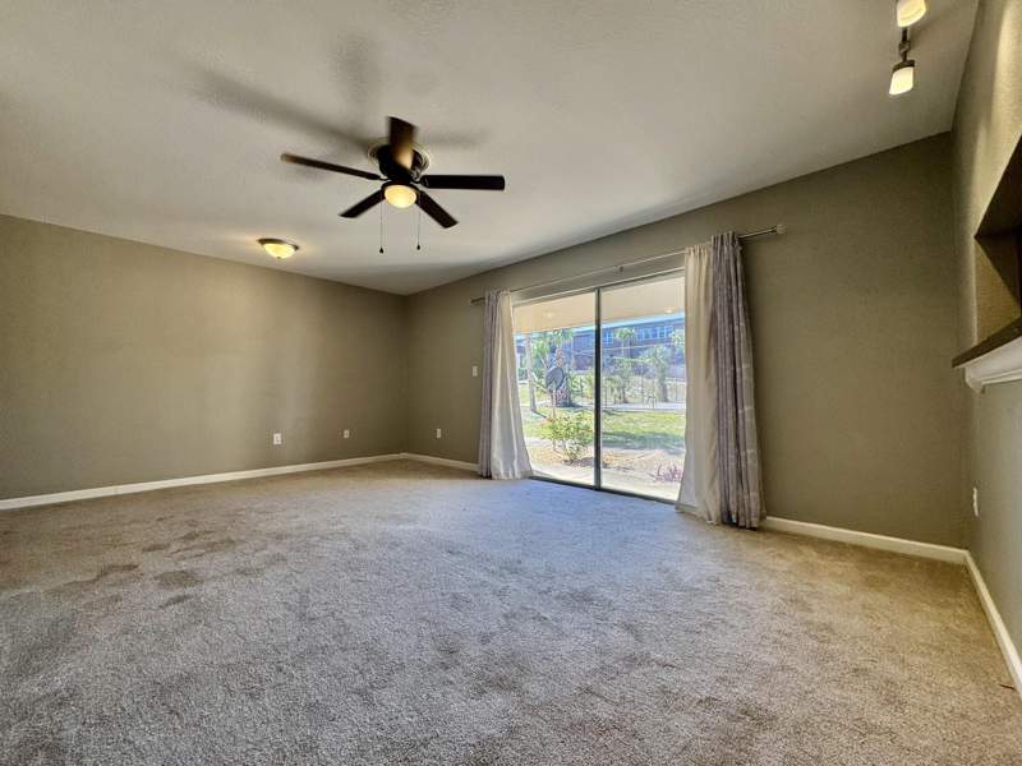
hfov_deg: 102.1
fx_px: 413
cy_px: 383
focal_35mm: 14
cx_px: 511
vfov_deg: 85.7
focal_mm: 2.22
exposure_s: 1/226
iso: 40
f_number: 2.2
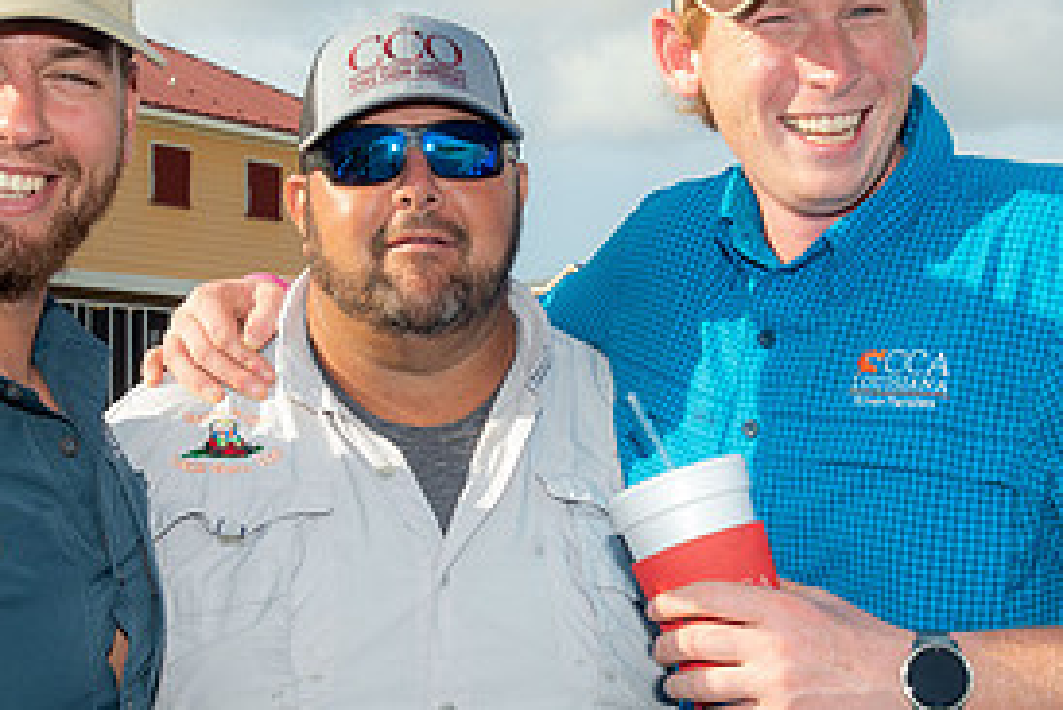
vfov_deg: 18.4
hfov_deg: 27.3
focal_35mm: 74
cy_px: 415
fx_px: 2186
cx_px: 528
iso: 500
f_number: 14
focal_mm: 35
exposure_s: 1/250
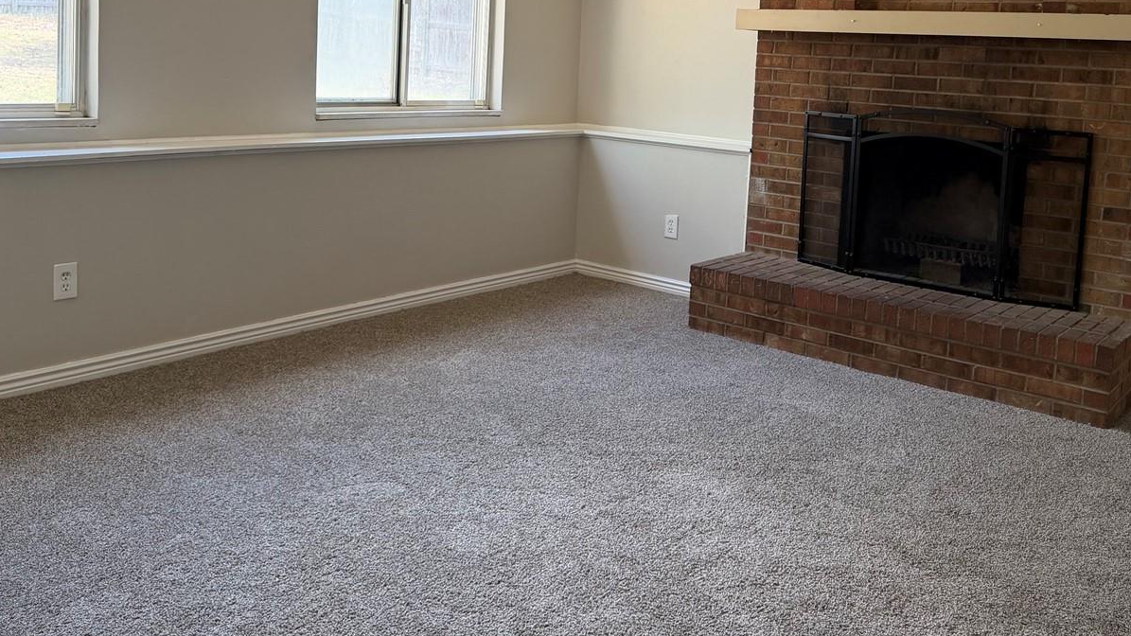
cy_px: 133
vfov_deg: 32.8
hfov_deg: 56.6
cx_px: 604
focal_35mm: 35
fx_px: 1050
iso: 200
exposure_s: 1/225
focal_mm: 6.76
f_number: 1.78
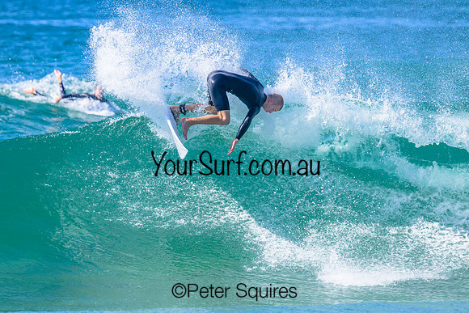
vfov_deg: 2.3
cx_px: 234
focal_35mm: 610
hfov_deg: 3.4
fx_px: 7948
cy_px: 156
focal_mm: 610
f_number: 11
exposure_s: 1/2000
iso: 1250
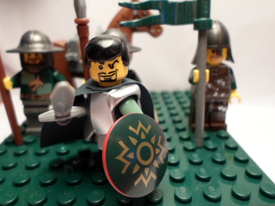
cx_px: 137
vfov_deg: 53.1
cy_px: 102
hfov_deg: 67.3
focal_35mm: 26
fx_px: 207
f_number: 2.5
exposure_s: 1/30
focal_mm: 4.5
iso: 100
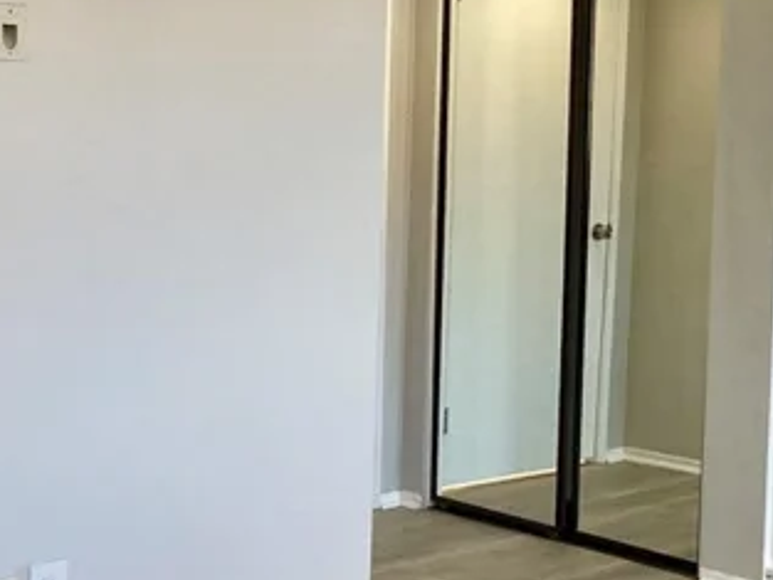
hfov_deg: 26.2
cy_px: 249
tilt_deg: -4.5
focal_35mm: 74
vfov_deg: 19.9
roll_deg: -3.2
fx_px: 1653
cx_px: 505
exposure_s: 1/100
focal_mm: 3.3
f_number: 2.4
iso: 50
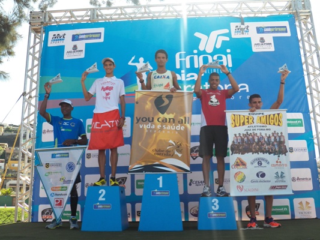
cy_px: 120
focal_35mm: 35
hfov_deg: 52.6
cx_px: 160
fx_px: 324
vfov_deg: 40.7
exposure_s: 1/640
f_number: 2.8
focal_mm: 6.3
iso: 125
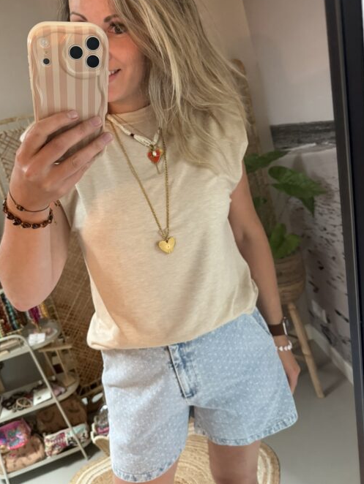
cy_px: 223
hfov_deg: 48.1
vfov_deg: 61.6
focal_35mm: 29
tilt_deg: -33.9
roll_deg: +13.7
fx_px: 406
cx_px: 159
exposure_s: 1/40
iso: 800
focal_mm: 6.76
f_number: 1.78
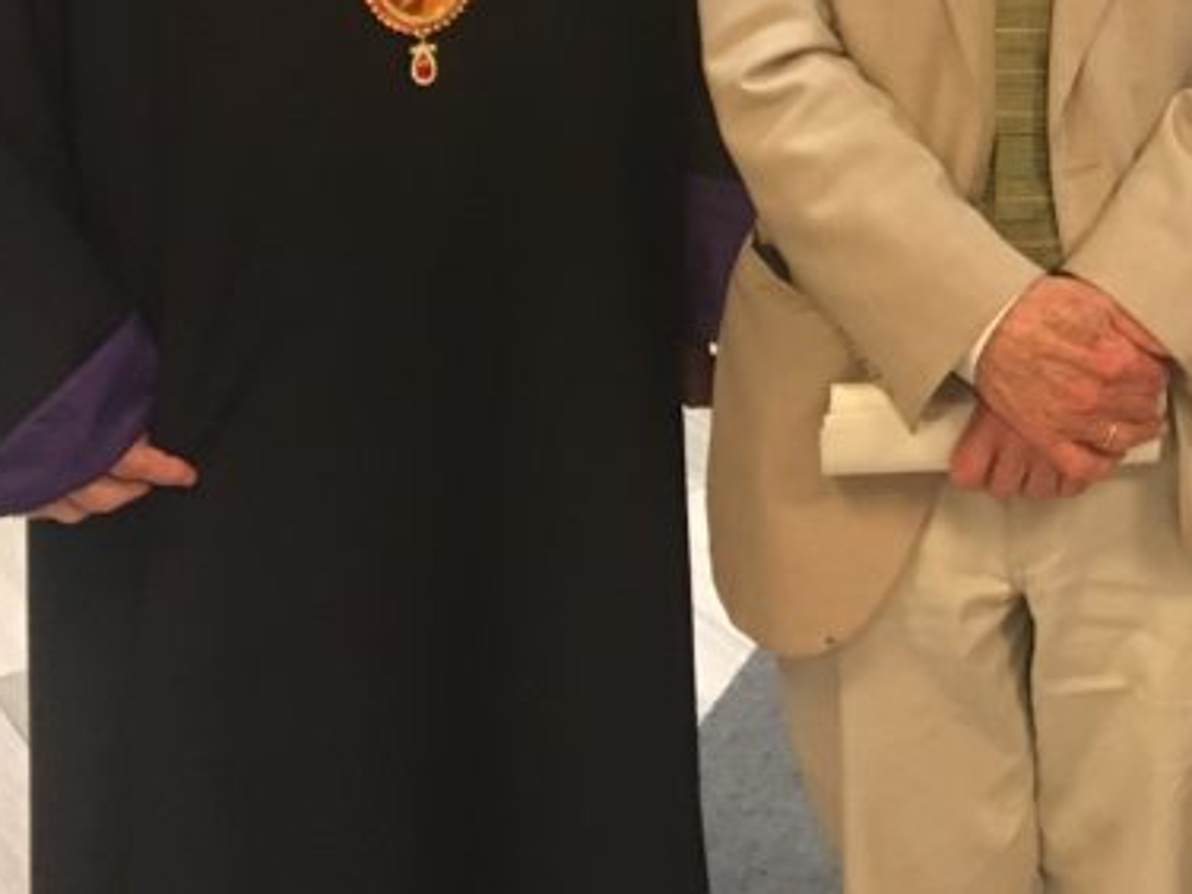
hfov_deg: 22.9
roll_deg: -0.5
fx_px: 2720
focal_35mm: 79
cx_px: 1401
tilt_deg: -10.3
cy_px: -162
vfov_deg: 17.8
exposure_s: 1/30
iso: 125
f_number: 2.2
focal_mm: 4.15
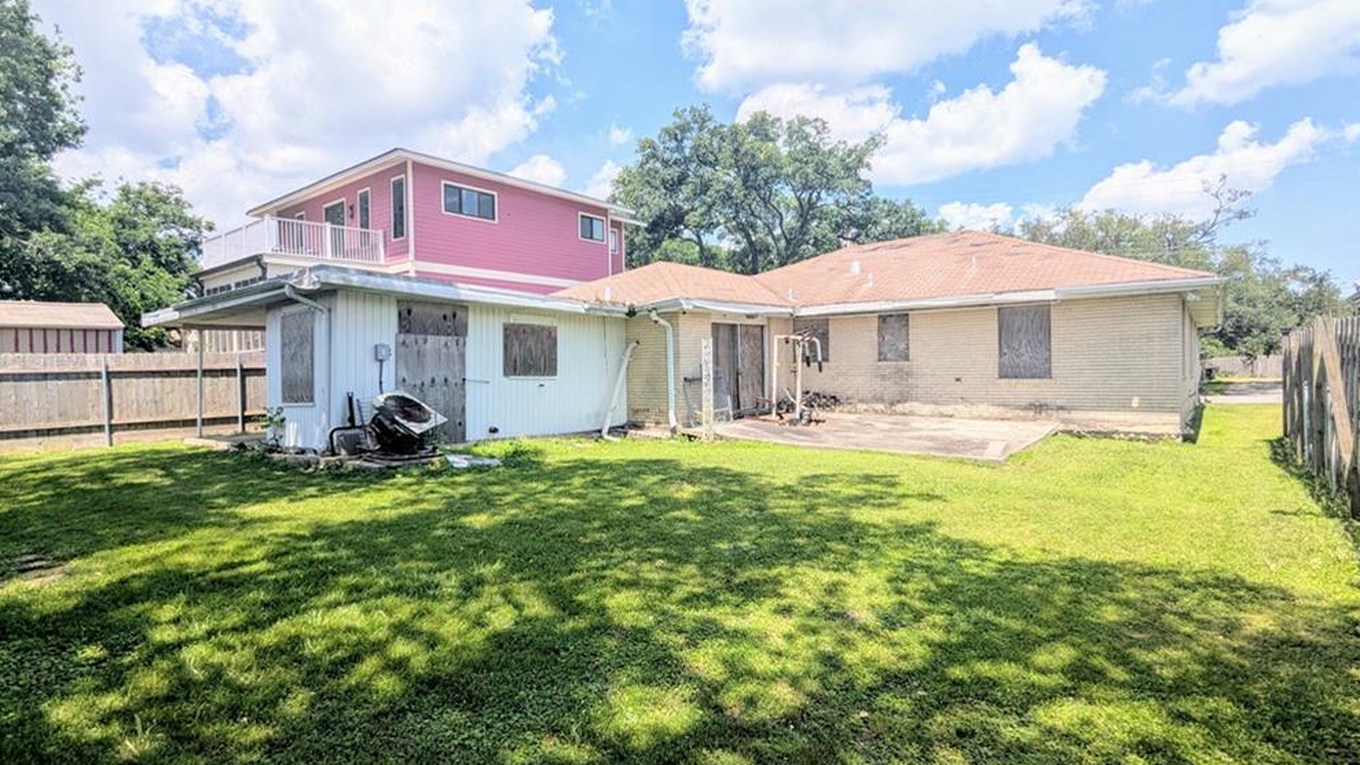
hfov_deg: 92.7
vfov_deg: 61.0
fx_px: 649
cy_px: 376
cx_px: 677
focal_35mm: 18
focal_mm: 2.35
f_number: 2.2
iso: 50
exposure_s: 1/1898
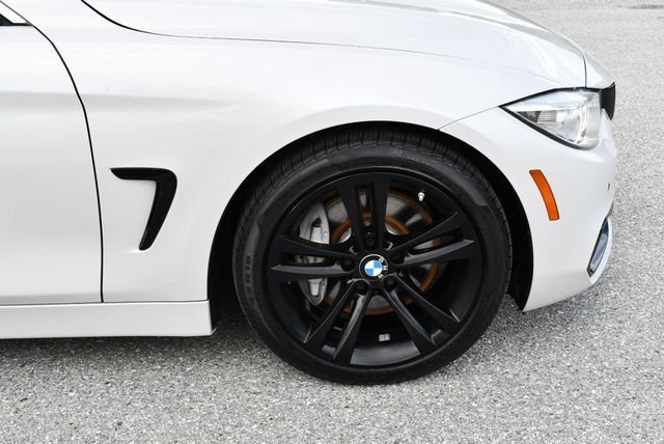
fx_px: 812
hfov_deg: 44.5
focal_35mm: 44
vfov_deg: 30.6
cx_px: 332
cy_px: 222
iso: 200
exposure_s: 1/250
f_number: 7.1
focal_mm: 22
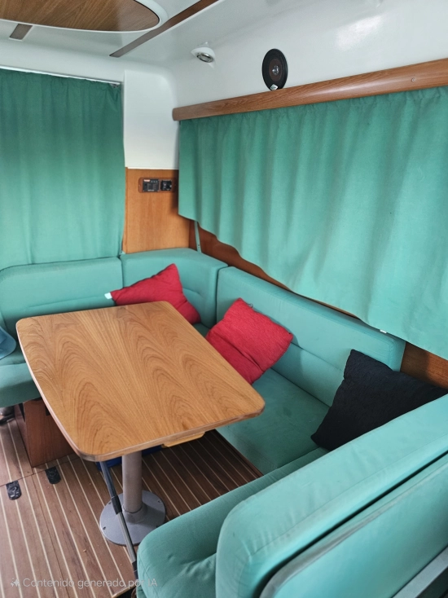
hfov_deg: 58.9
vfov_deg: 73.9
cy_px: 299
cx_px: 224
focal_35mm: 23
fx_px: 397
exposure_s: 1/30
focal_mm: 6.3
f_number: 1.7
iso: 640
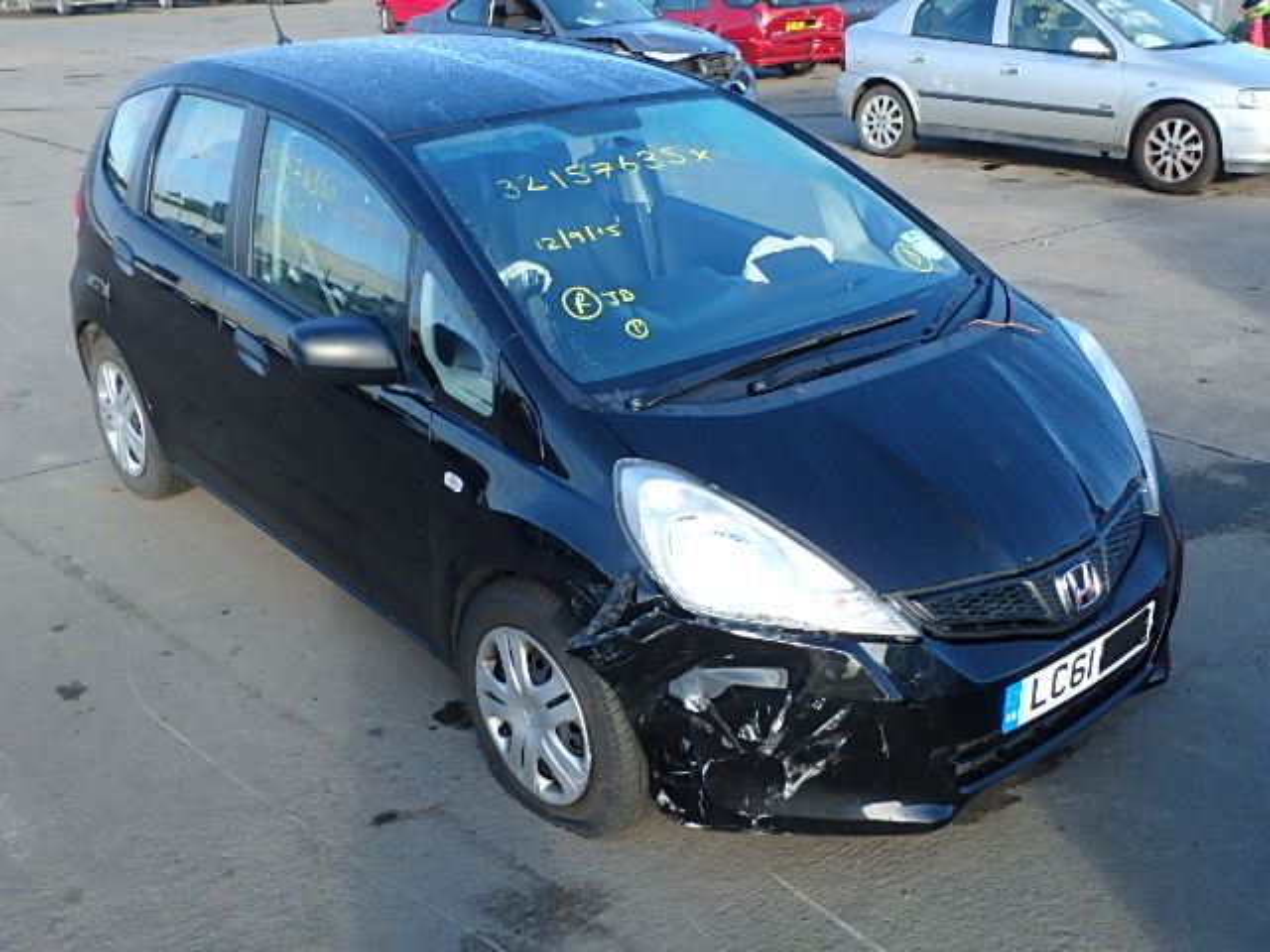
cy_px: 476
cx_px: 635
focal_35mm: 36
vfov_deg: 39.7
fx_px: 1321
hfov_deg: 51.4
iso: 125
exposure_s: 1/125
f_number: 5
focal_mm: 6.4
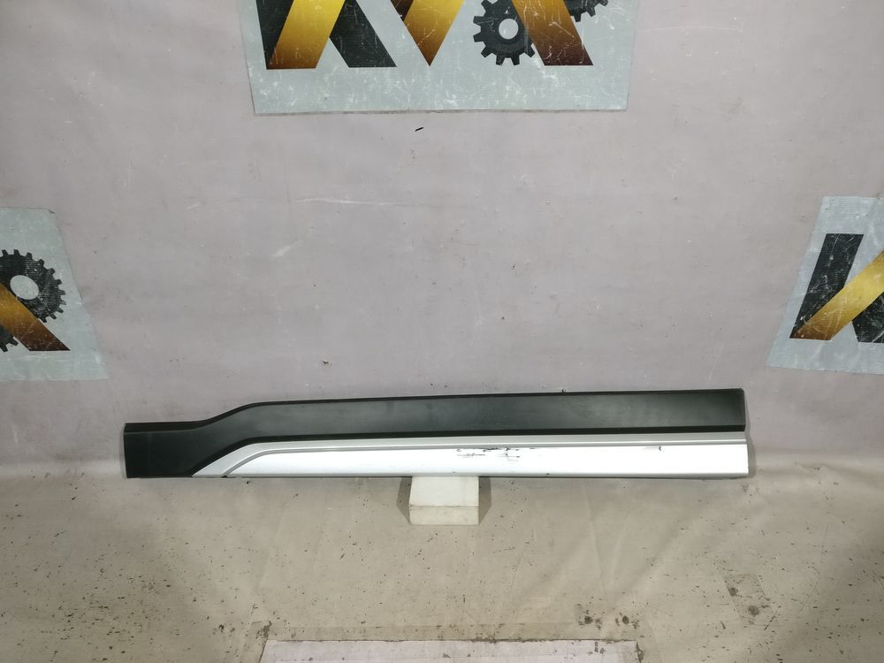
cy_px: 332
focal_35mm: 28
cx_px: 442
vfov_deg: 49.7
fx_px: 715
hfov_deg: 63.4
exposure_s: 1/25
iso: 320
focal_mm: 4.26
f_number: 2
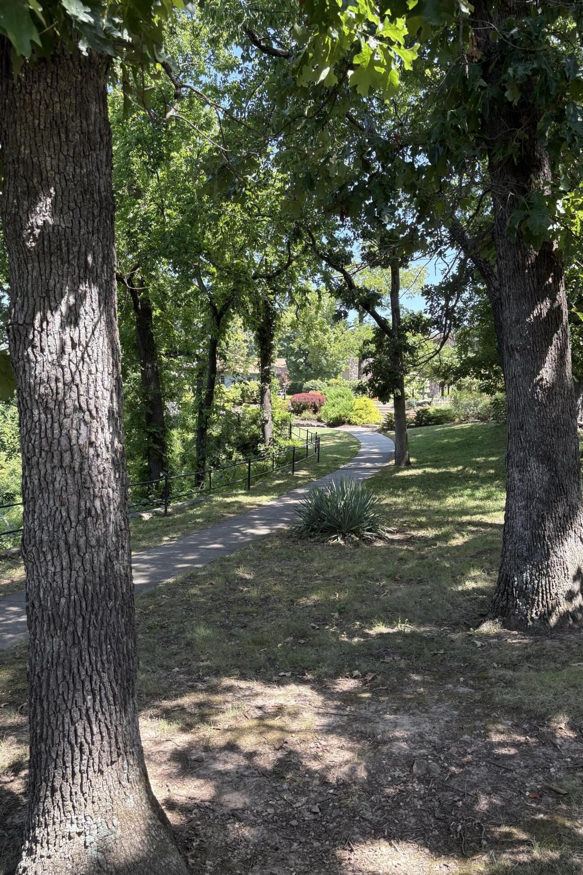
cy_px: 448
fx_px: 680
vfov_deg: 65.5
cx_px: 299
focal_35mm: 28
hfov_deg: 46.4
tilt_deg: -4.4
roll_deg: -2.0
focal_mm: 5.96
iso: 64
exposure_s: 1/468
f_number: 1.6
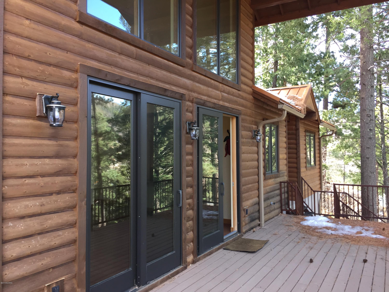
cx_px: 194
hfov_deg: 61.7
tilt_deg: +4.0
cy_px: 146
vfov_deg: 48.2
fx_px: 326
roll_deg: +0.6
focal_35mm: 29
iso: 50
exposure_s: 1/120
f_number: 2.2
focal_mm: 4.15
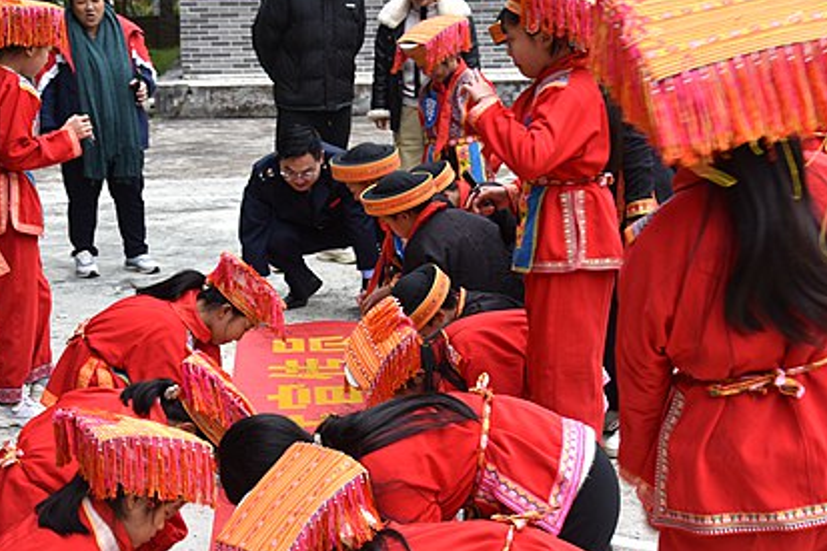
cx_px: 348
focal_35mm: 64
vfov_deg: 21.1
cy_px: 395
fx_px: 1470
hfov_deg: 31.4
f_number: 5.6
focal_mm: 44
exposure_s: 1/125
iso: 400
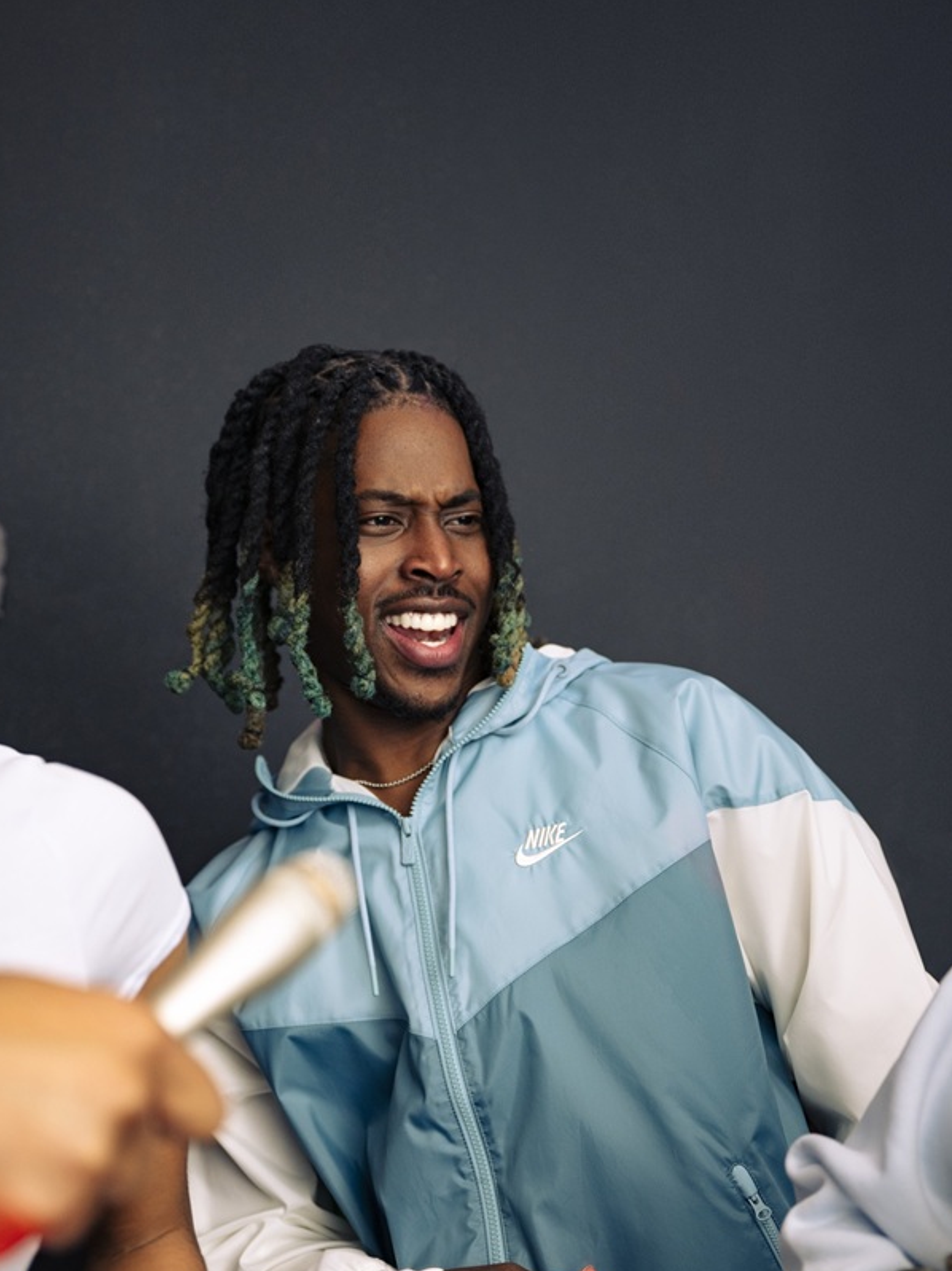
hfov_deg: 25.6
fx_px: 2091
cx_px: 512
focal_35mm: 57
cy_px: 790
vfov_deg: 33.6
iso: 320
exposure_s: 1/160
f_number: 2.8
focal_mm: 43
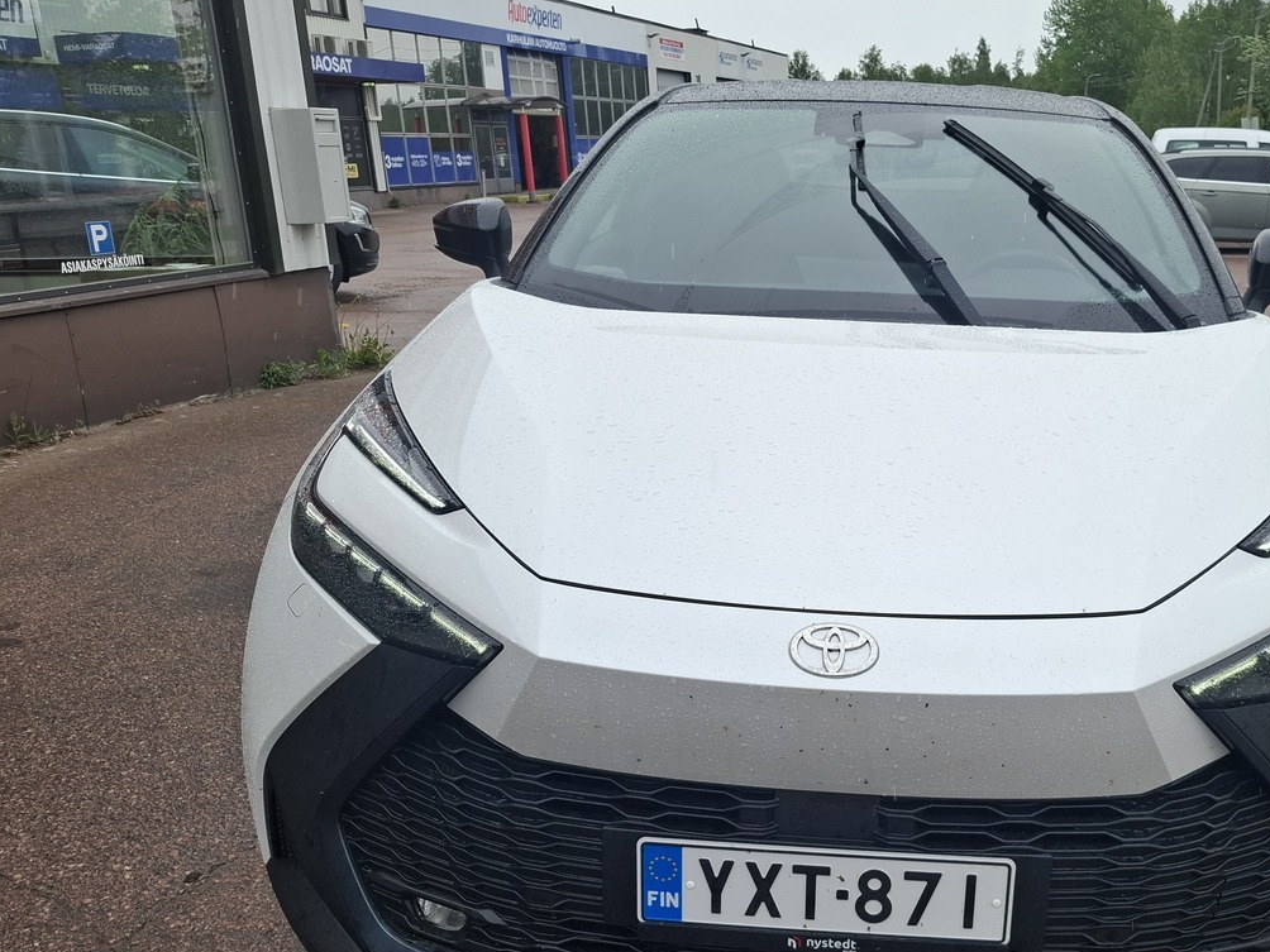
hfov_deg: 54.7
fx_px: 1211
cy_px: 551
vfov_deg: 42.8
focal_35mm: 33
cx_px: 799
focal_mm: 5.54
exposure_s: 1/705
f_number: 1.8
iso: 50
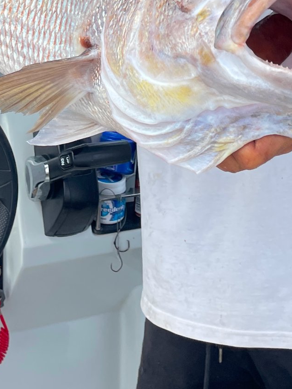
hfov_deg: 18.7
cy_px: -98
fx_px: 889
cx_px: 143
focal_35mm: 79
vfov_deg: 22.4
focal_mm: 4.2
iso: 32
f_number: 1.6
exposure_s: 1/1490
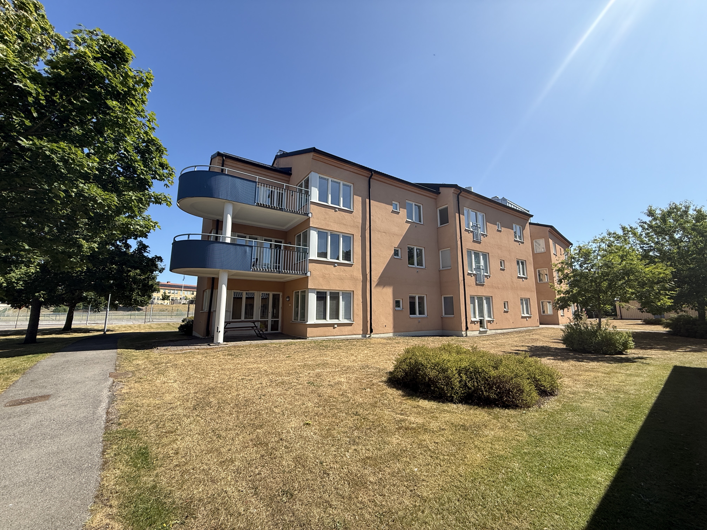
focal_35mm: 14
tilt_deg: +10.2
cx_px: 354
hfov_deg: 102.1
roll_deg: +0.2
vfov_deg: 85.7
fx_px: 286
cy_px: 265
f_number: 2.2
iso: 50
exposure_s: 1/1399
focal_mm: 2.22
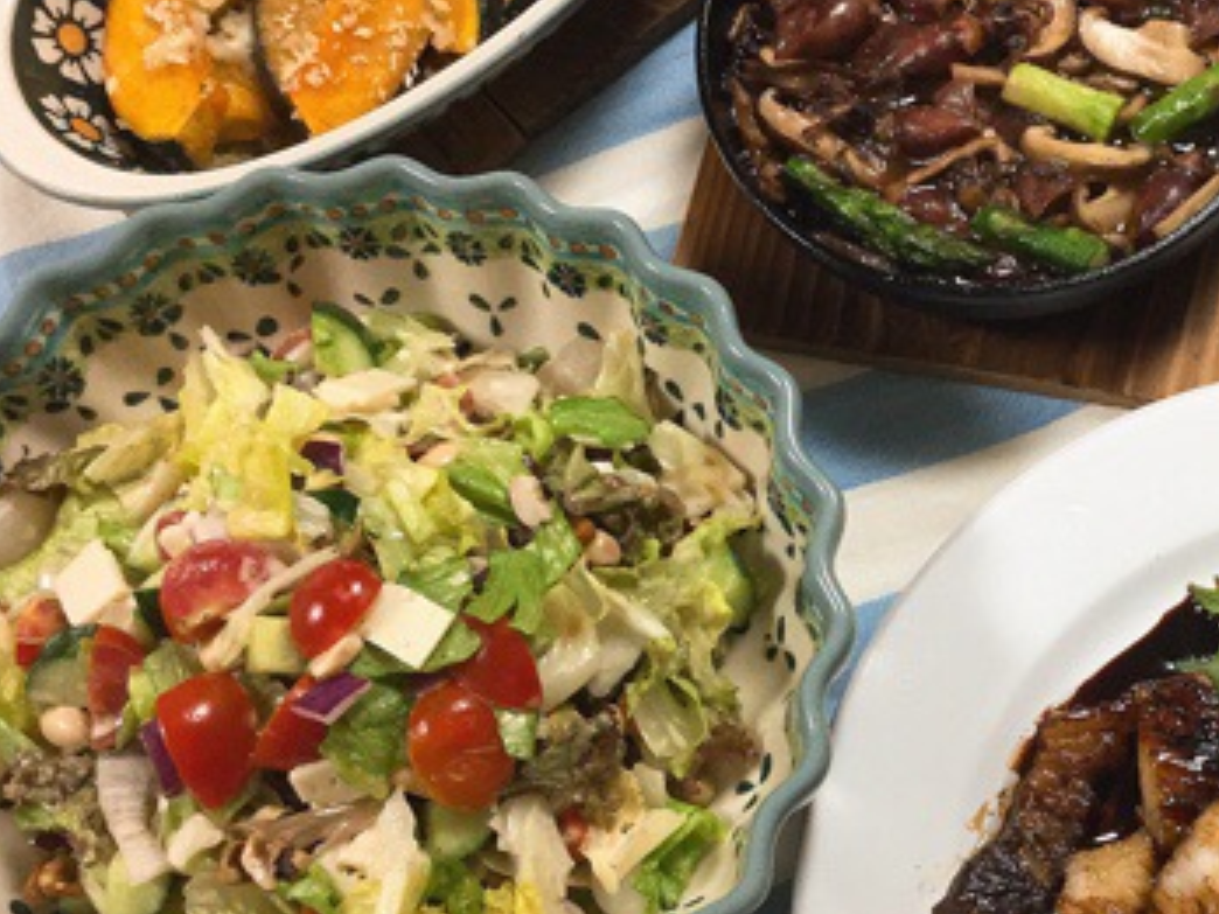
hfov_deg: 32.8
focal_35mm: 57
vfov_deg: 25.6
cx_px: 977
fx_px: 2007
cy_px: 518
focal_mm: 3.3
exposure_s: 1/33
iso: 100
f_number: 2.4
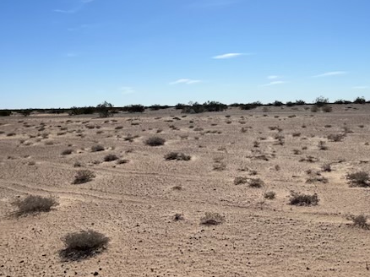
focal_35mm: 38
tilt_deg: +2.4
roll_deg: +3.8
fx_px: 406
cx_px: 230
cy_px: 104
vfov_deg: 37.5
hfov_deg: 48.6
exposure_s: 1/9901
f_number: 1.6
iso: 50
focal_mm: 5.1
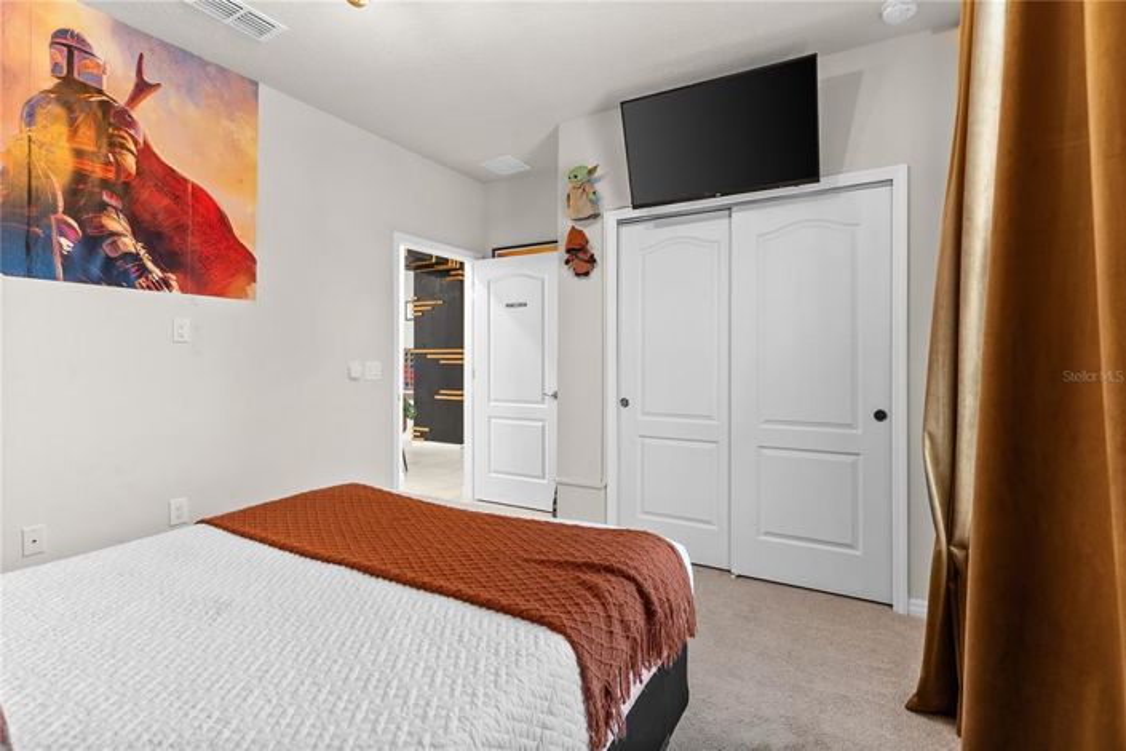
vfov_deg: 70.4
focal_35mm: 17
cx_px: 563
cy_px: 376
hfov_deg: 93.3
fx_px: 532
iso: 400
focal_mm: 17
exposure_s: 1.3
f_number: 8
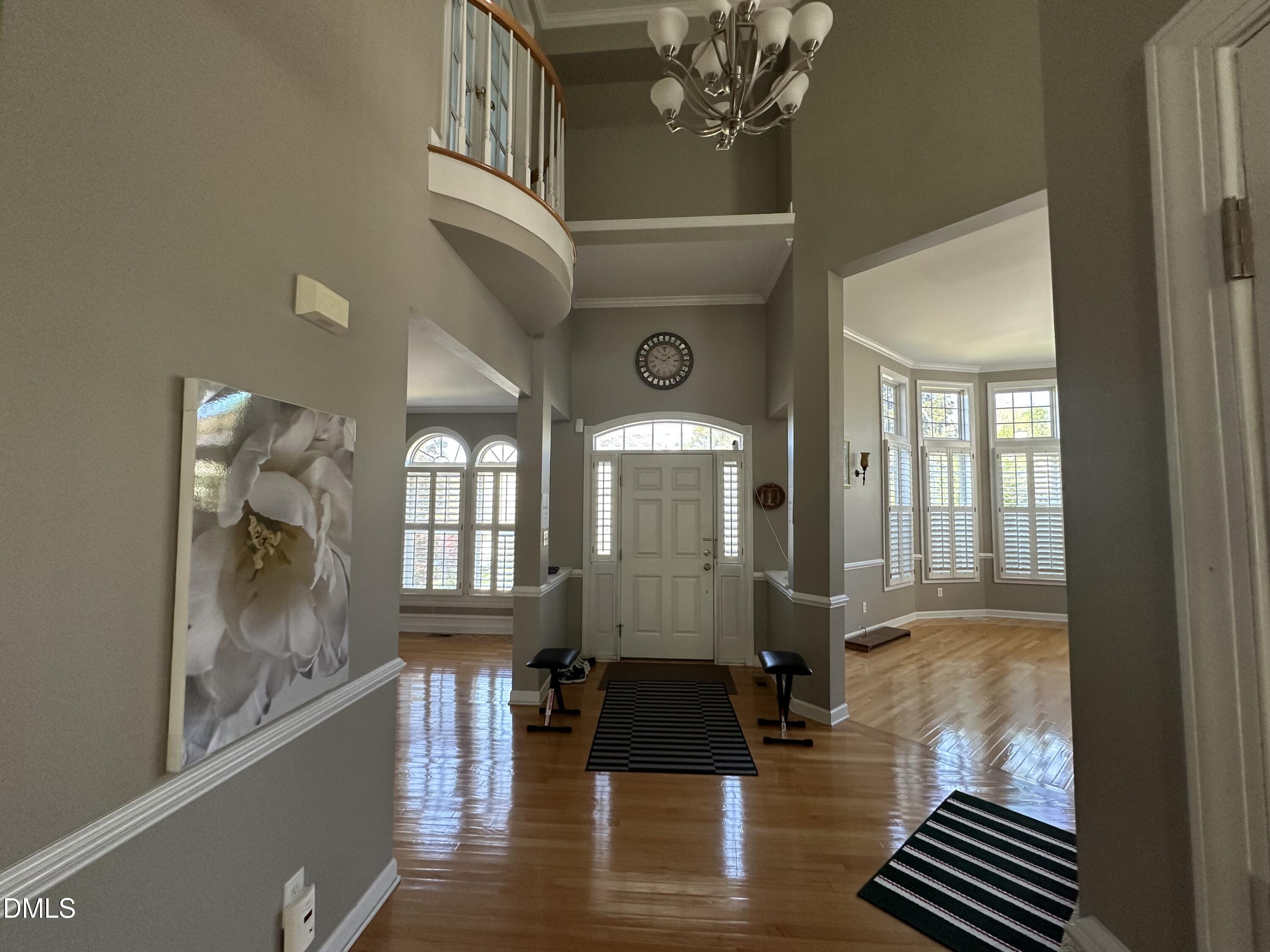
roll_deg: -0.1
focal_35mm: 14
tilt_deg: +5.4
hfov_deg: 102.1
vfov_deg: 85.7
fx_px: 514
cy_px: 476
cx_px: 635
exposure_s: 1/99
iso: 200
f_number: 2.2
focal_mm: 2.22
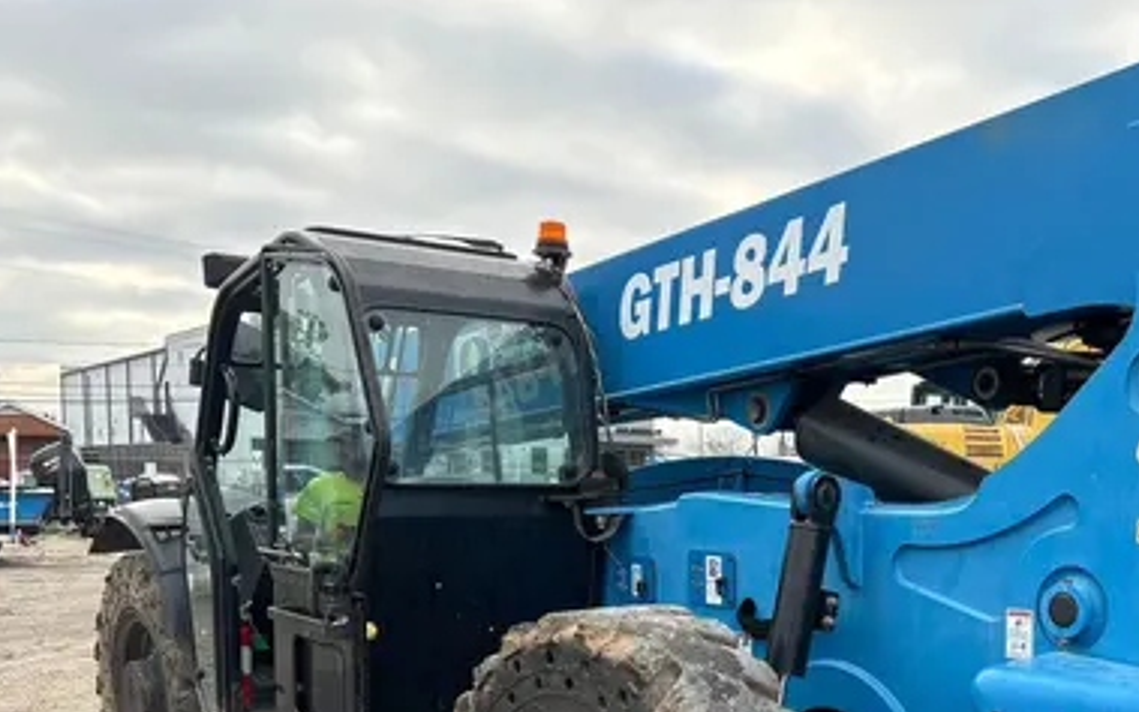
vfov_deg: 30.9
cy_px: 605
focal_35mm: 40
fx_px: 1242
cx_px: 811
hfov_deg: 47.9
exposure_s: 1/477
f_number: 1.6
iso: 50
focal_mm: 5.96
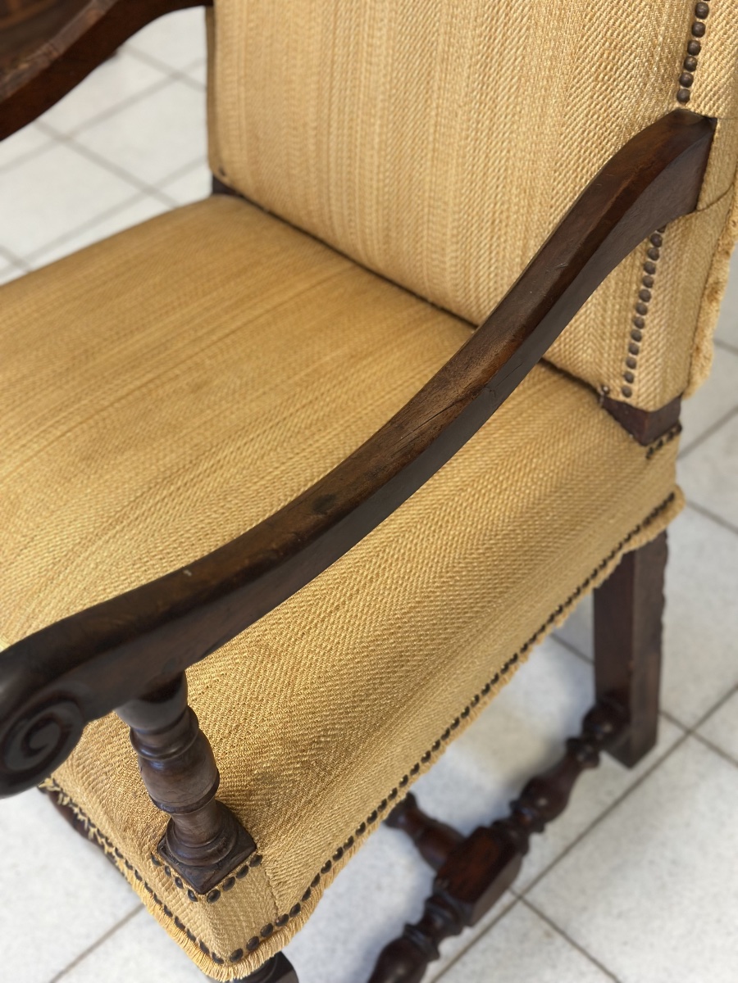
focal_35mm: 48
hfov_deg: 30.3
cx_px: 369
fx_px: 1364
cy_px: 492
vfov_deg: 39.7
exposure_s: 1/100
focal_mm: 6.86
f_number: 1.78
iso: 250
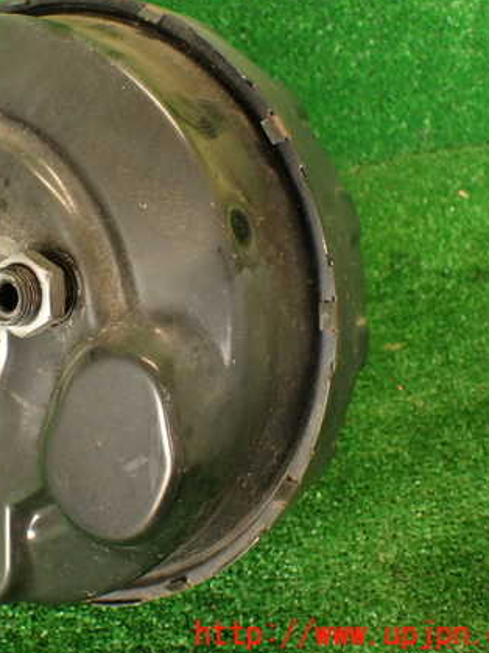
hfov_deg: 32.4
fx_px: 810
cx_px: 79
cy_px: 304
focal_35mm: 43
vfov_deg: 43.8
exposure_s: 1/30
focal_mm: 5.4
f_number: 2.3
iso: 200
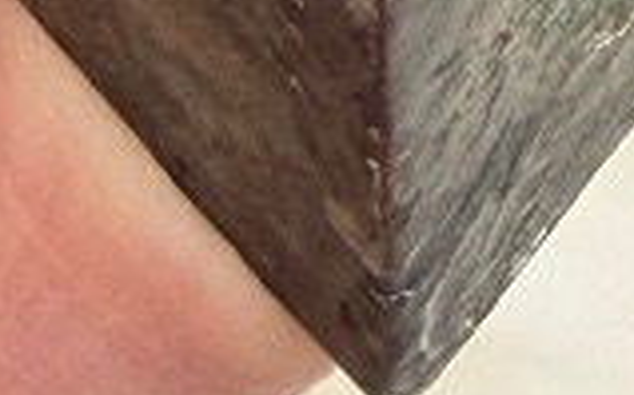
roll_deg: +0.3
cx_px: 375
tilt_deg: -15.3
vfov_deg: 5.3
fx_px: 3314
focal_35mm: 192
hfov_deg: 10.9
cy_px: -1568
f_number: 2.2
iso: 320
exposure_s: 1/95
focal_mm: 2.22
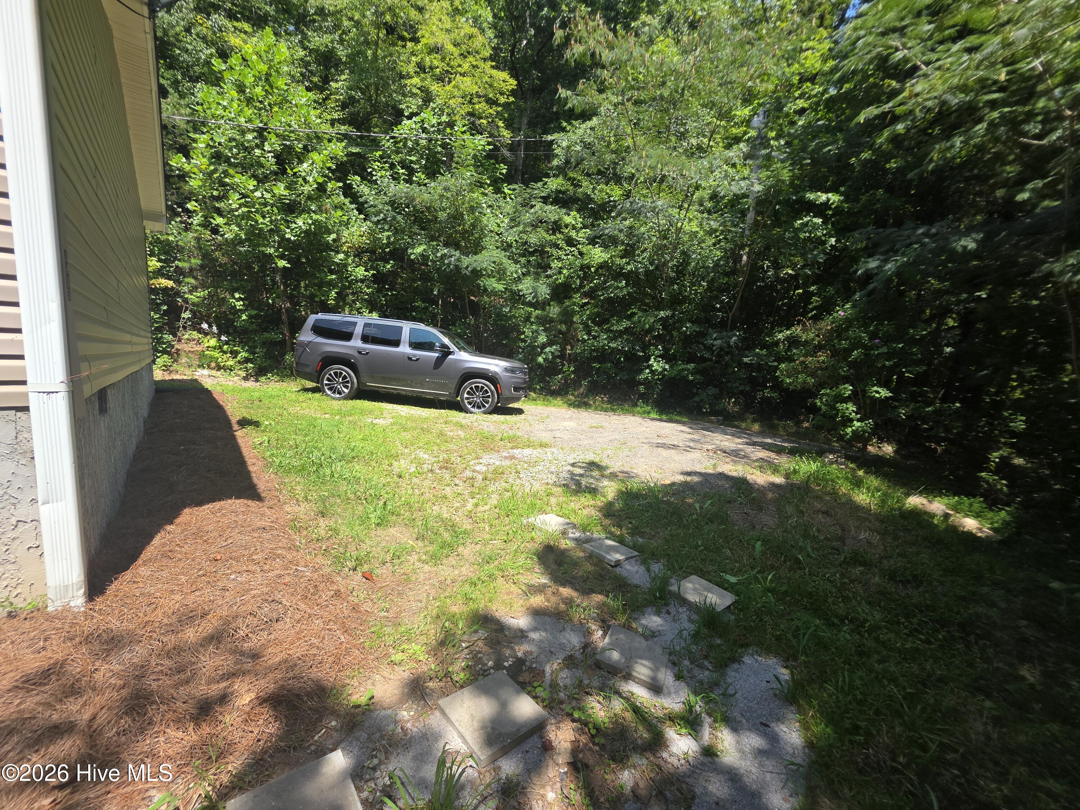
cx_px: 540
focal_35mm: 13
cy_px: 405
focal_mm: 2.2
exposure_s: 1/657
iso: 40
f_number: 1.9
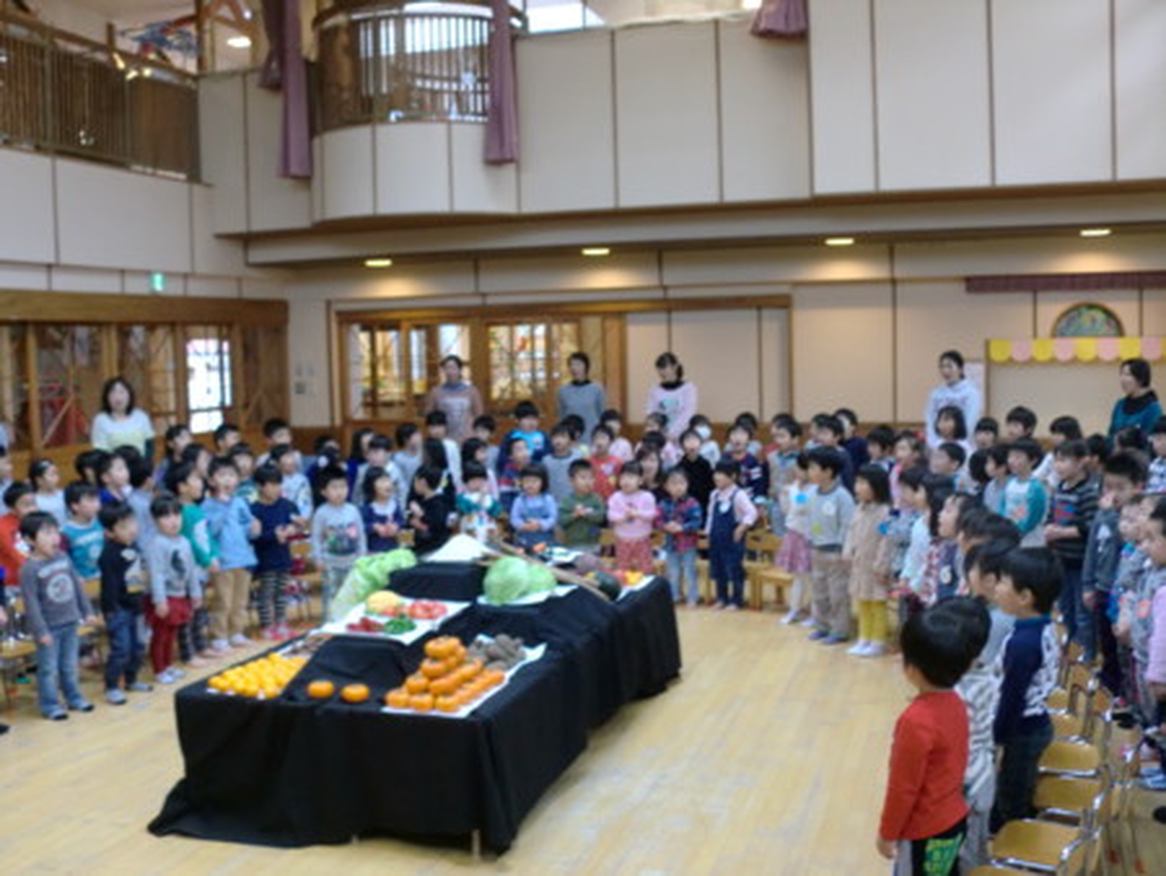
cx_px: 583
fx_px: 1180
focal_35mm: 35
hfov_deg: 52.6
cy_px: 438
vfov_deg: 40.7
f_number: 3.1
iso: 200
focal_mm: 6.3
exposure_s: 1/60
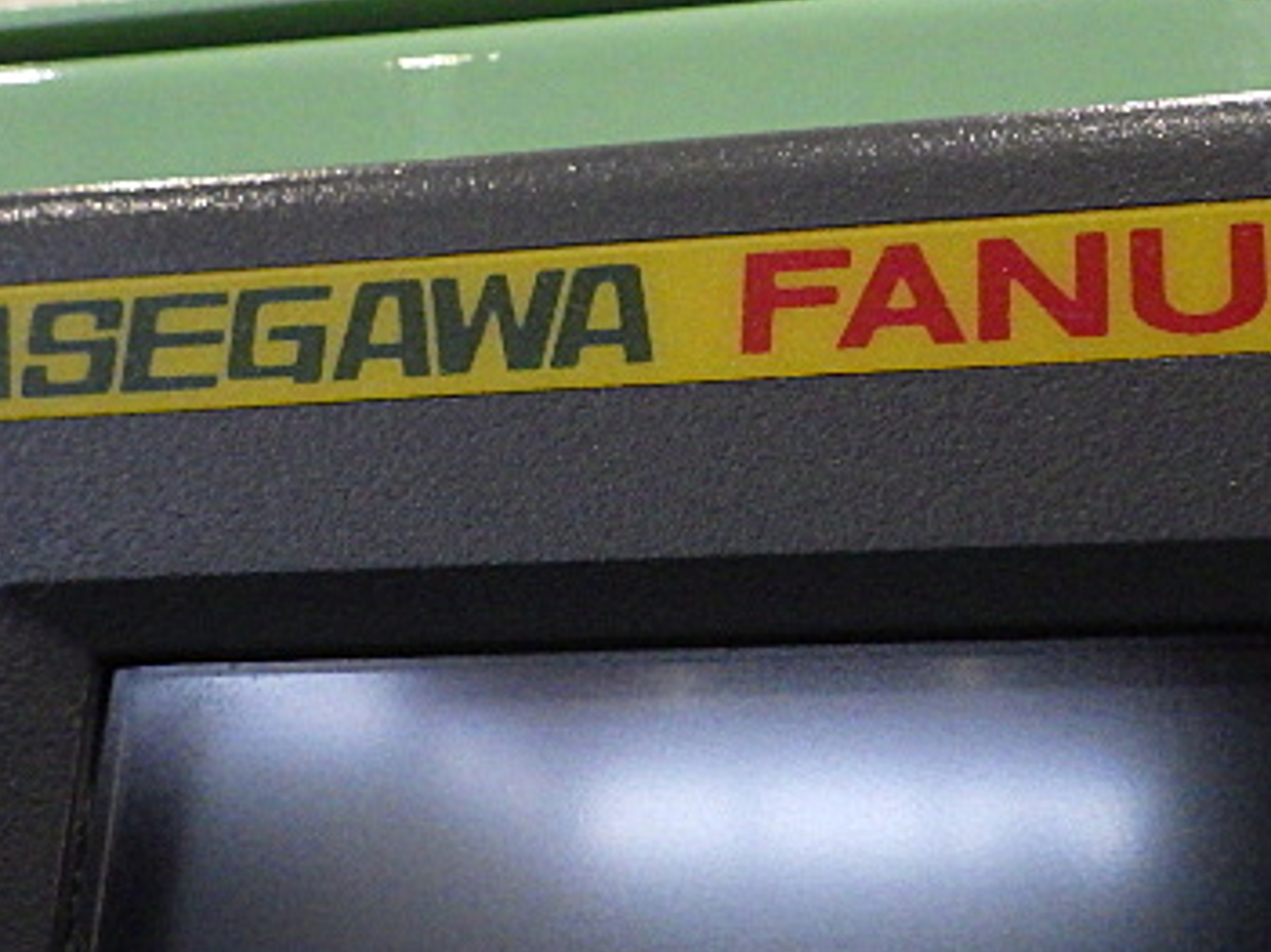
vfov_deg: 23.5
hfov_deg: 31.2
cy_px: 326
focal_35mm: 62
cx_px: 710
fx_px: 2276
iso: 400
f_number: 3.8
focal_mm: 6.1
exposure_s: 1/50
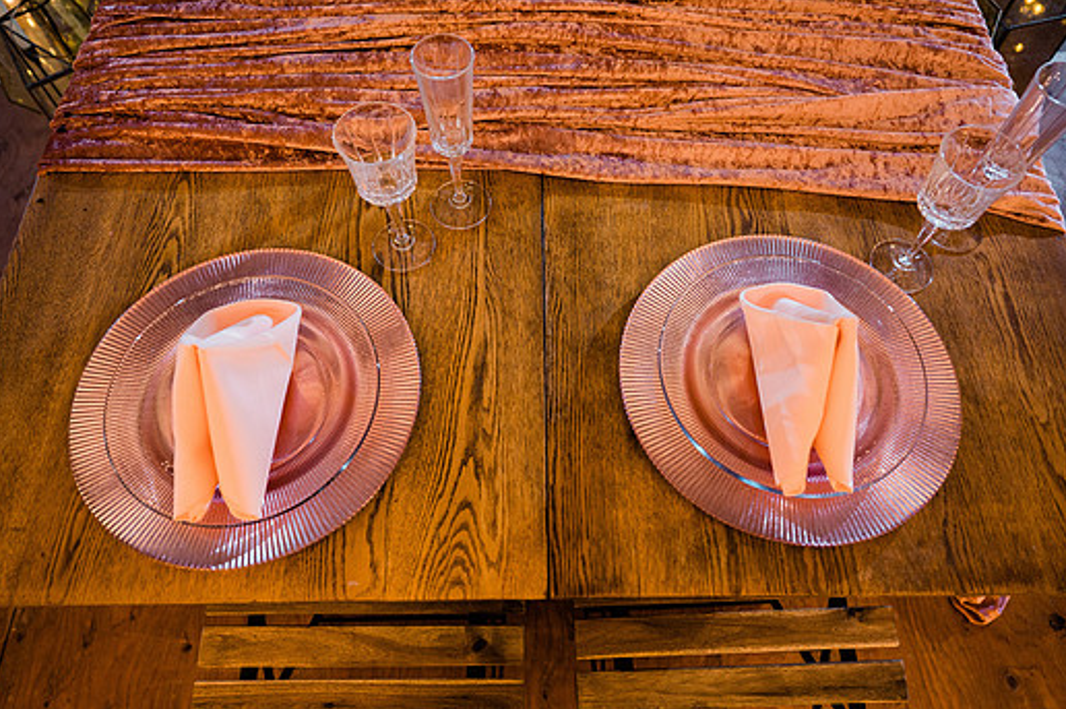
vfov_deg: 47.8
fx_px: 799
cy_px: 316
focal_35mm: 27
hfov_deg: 67.4
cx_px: 541
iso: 1250
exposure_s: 1/200
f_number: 3.5
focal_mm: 24
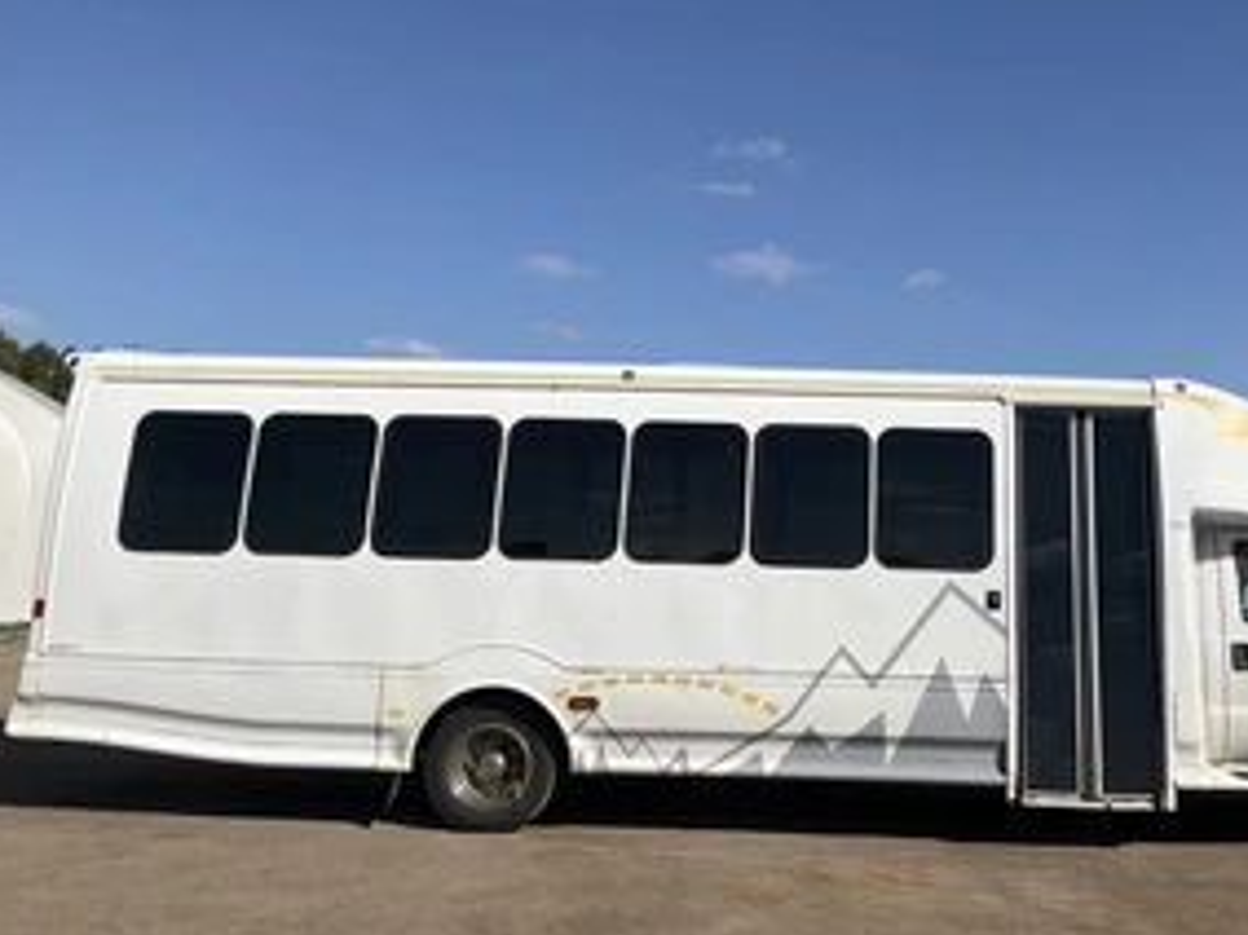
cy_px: 295
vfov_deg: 34.7
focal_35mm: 41
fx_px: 1478
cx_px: 829
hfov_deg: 45.1
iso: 25
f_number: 1.8
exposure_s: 1/3788
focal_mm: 3
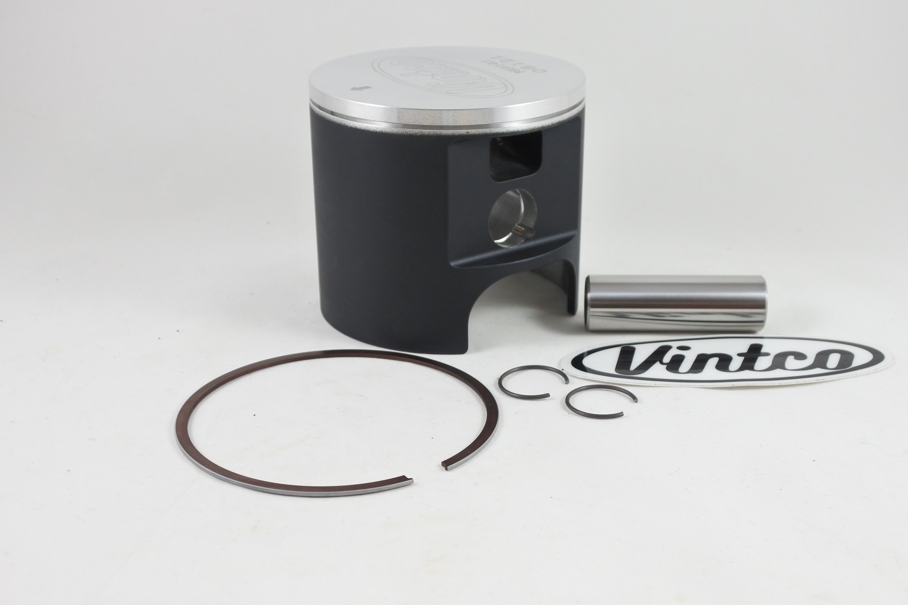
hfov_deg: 49.6
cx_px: 454
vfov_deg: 34.2
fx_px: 984
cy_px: 302
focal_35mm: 39
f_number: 4.2
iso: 500
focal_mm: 14.7
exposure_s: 1/125
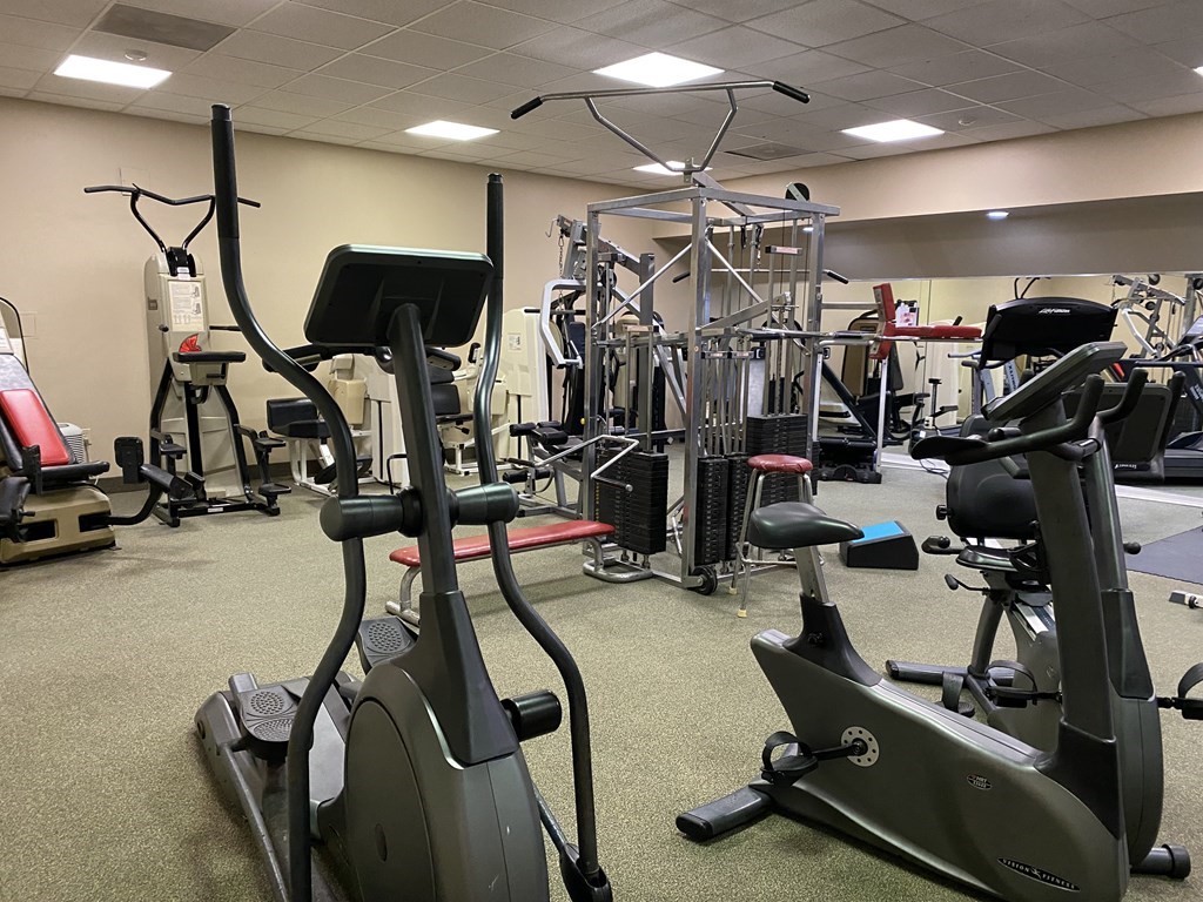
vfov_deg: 53.1
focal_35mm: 26
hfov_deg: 67.3
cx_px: 602
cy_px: 451
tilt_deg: -8.2
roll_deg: -1.6
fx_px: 904
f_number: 1.8
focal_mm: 4.25
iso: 400
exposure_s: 1/60
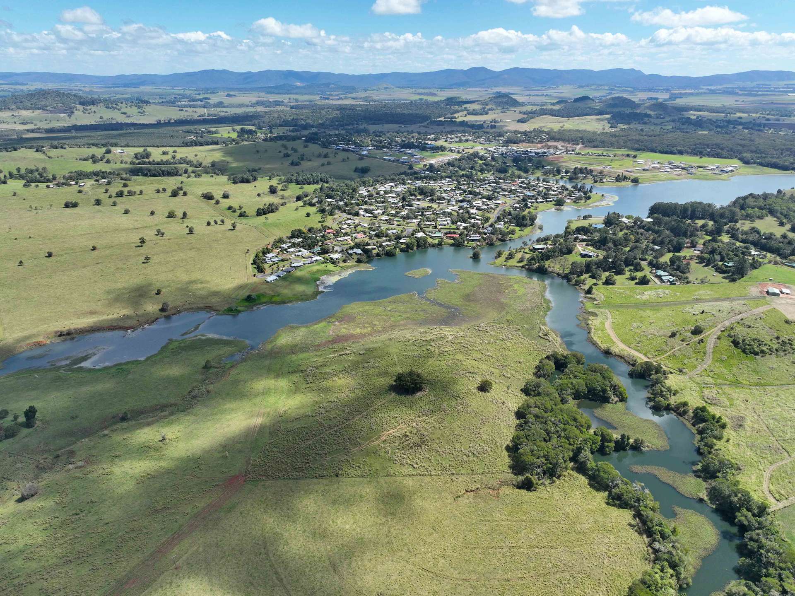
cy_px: 298
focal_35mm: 24
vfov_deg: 56.8
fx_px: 551
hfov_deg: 71.6
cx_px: 398
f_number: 2.8
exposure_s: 1/1600
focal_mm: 12.29
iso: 140
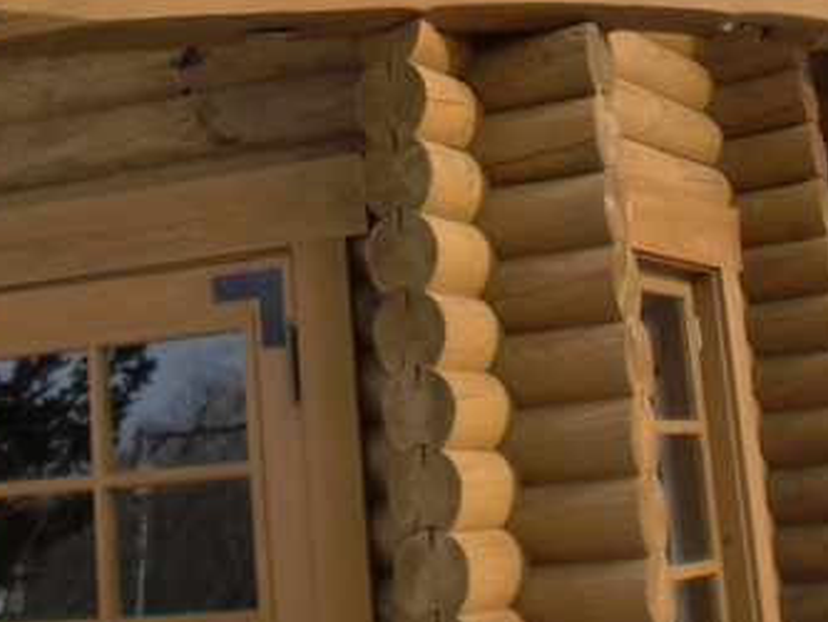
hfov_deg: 22.7
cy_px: -117
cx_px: 366
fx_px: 2058
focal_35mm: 86
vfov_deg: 16.5
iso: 64
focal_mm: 4.65
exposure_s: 1/500
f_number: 2.6
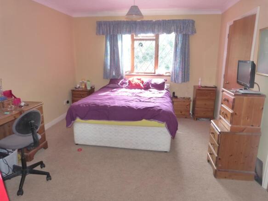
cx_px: 134
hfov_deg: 69.4
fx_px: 194
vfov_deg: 54.9
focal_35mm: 25
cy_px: 100
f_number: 2.8
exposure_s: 1/60
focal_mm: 4.5
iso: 200
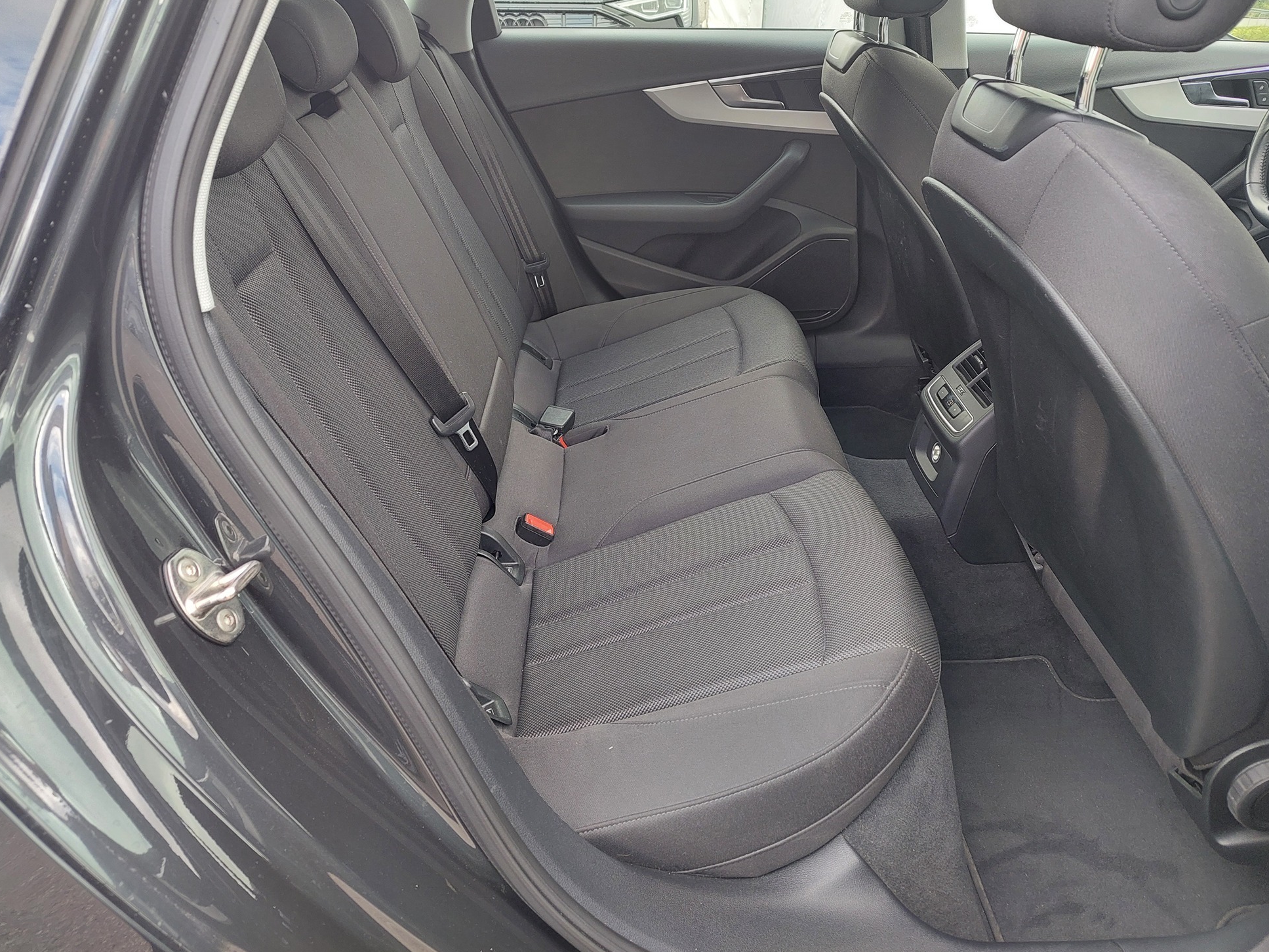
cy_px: 463
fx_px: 917
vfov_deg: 54.9
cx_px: 642
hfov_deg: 69.4
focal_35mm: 25
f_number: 1.8
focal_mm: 5.23
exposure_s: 1/50
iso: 80
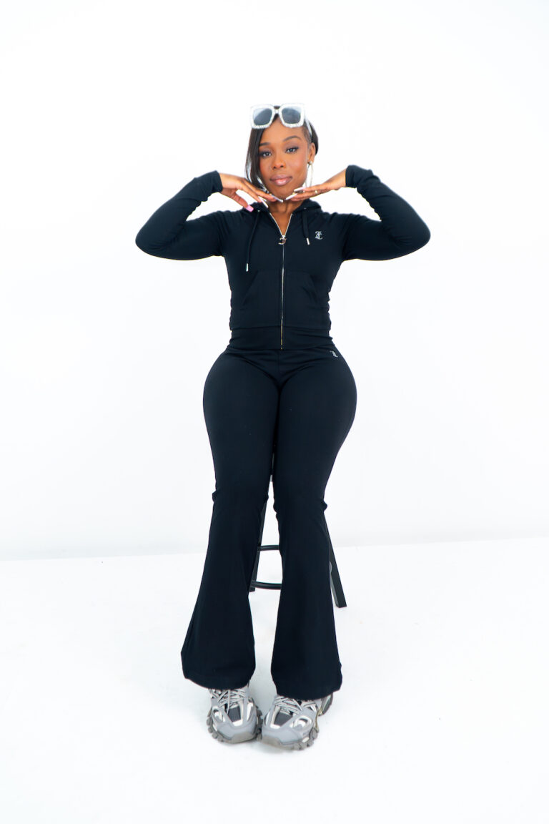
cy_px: 412
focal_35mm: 27
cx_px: 274
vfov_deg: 67.4
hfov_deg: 47.9
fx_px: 618
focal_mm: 18
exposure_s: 1/200
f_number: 4
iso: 400
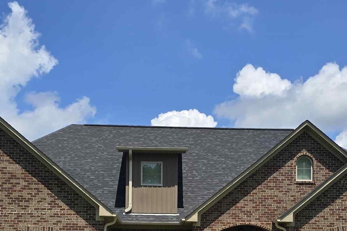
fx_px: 598
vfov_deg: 21.2
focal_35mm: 62
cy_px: 232
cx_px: 180
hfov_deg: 32.4
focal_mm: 6.3
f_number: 1.7
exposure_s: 1/1215
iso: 12
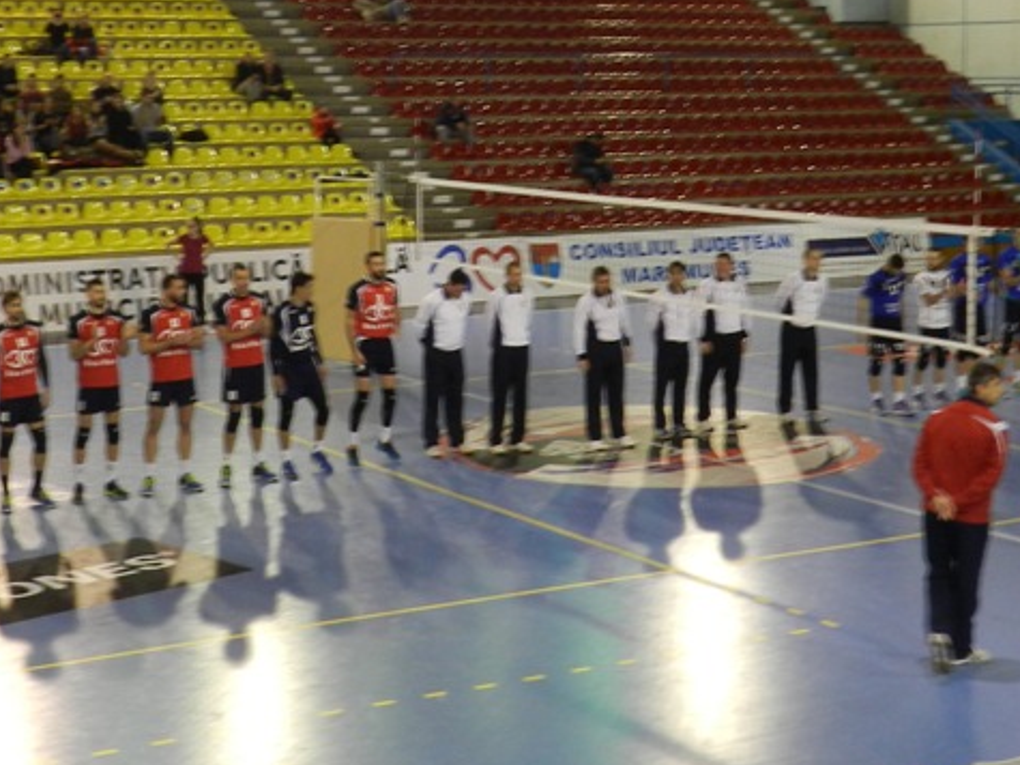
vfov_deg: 21.1
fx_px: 2033
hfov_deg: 28.1
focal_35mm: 69
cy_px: 161
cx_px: 402
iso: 160
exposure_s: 1/30
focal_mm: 5.6
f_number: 3.7
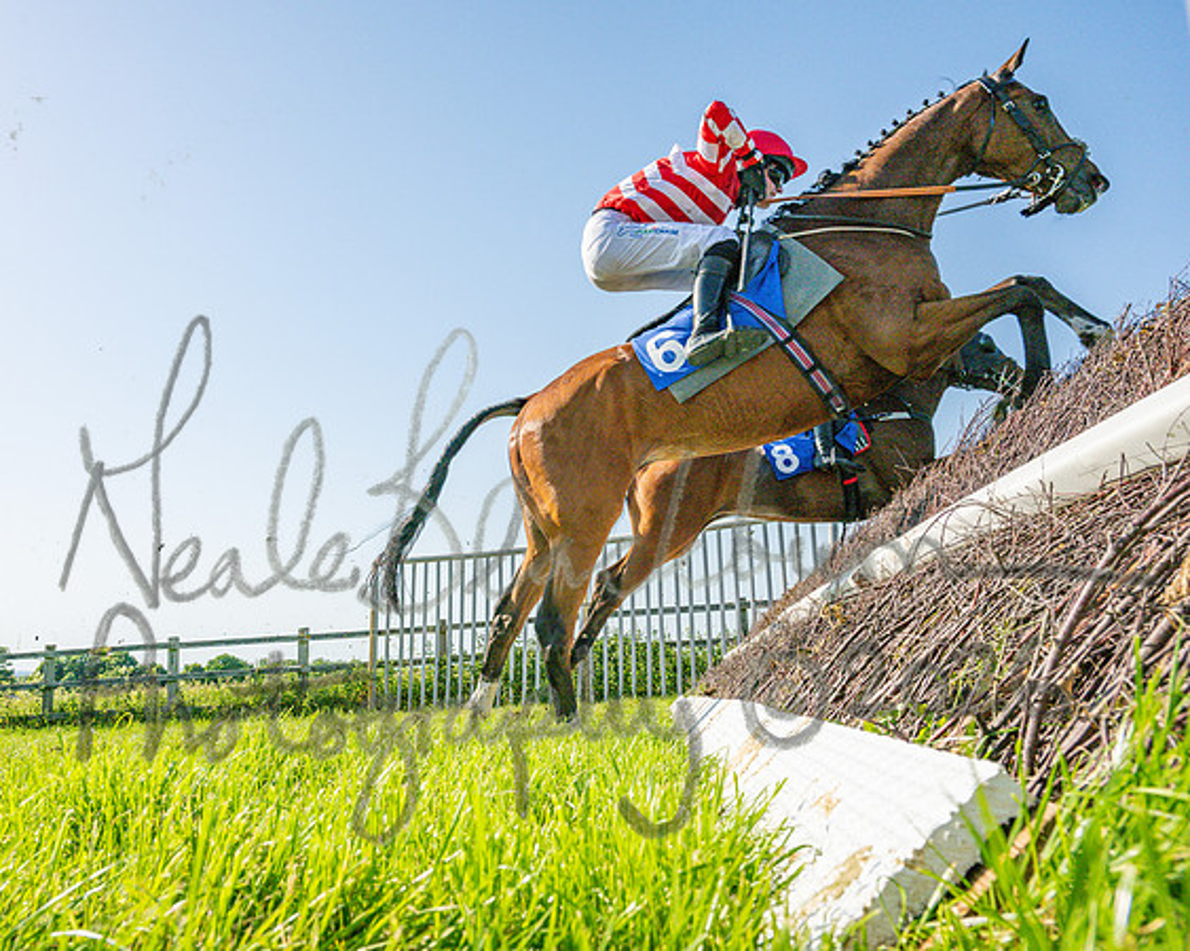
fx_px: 952
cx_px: 476
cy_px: 476
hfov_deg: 63.4
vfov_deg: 53.1
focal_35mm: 27
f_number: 9
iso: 400
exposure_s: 1/2000
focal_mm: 24
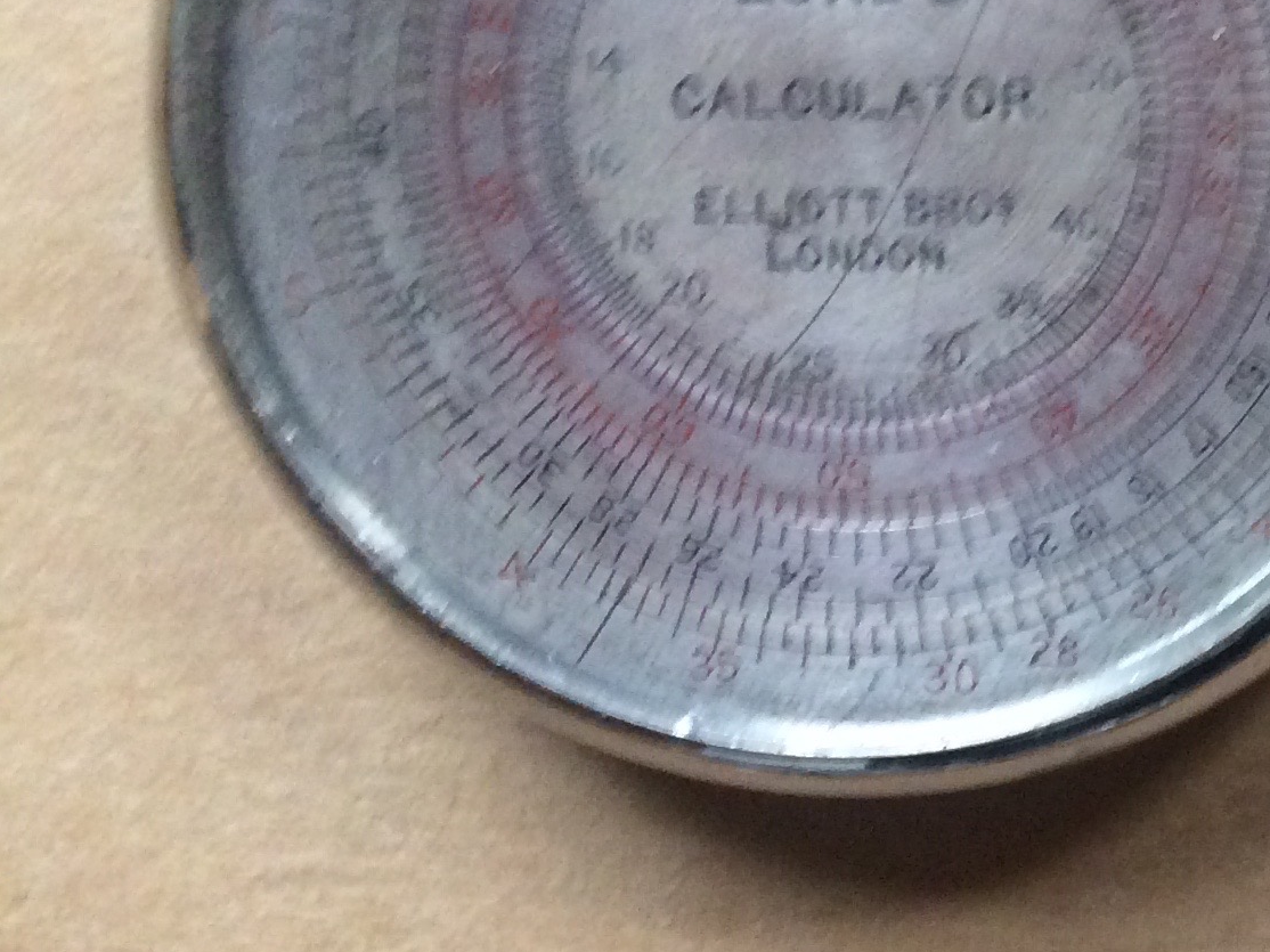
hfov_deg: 20.1
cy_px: 147
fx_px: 3118
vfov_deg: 17.2
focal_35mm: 85
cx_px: 1854
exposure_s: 1/33
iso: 200
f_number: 2.2
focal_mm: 4.15
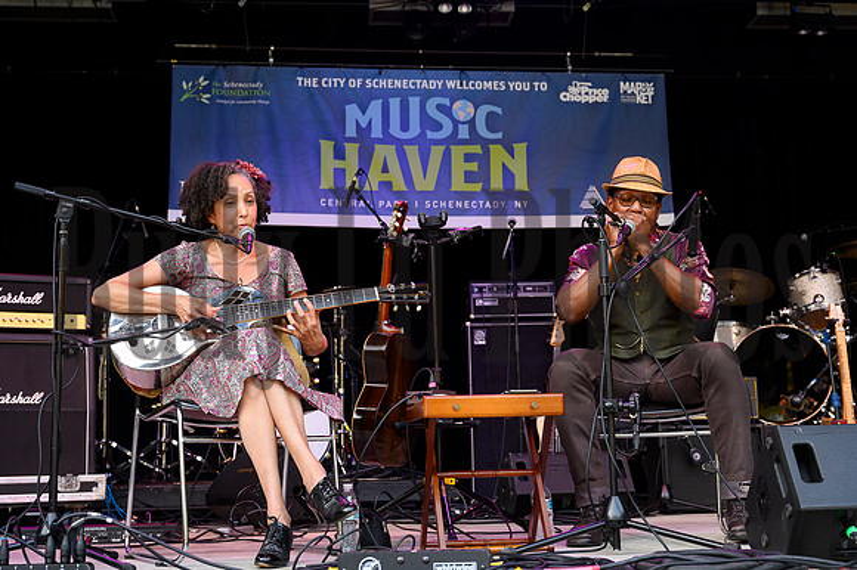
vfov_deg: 28.6
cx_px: 428
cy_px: 285
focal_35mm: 47
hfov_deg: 41.9
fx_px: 1118
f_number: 5.6
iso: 1250
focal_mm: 47
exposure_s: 1/250
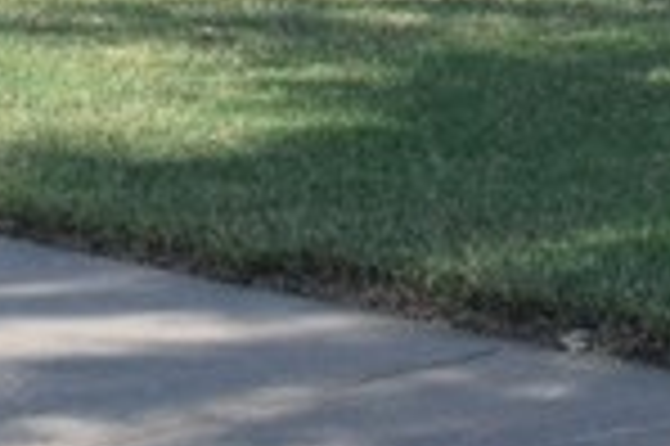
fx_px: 5689
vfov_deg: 4.3
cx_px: 1506
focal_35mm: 306
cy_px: -878
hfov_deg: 6.5
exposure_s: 1/60
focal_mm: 28
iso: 100
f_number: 11
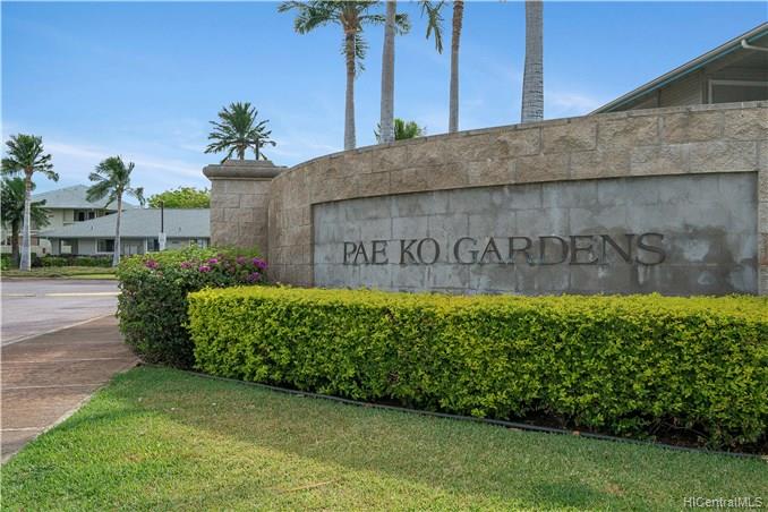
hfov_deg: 60.3
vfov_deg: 42.3
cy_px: 256
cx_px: 384
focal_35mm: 31
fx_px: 661
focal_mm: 21
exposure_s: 1/5000
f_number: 4
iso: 320
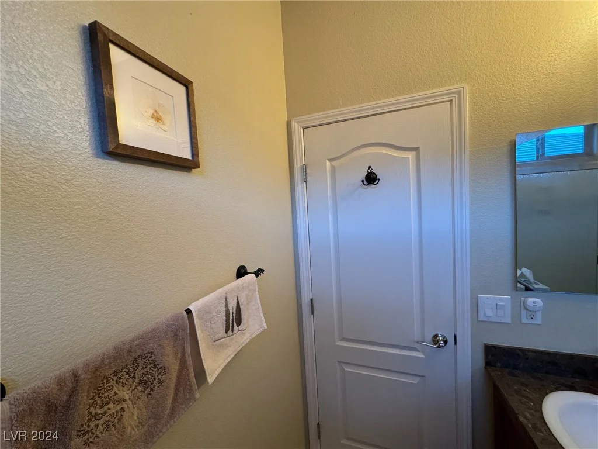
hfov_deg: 102.1
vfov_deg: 85.7
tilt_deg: -4.1
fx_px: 242
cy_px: 224
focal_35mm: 14
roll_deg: +3.8
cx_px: 299
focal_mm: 2.22
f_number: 2.2
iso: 320
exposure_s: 1/60
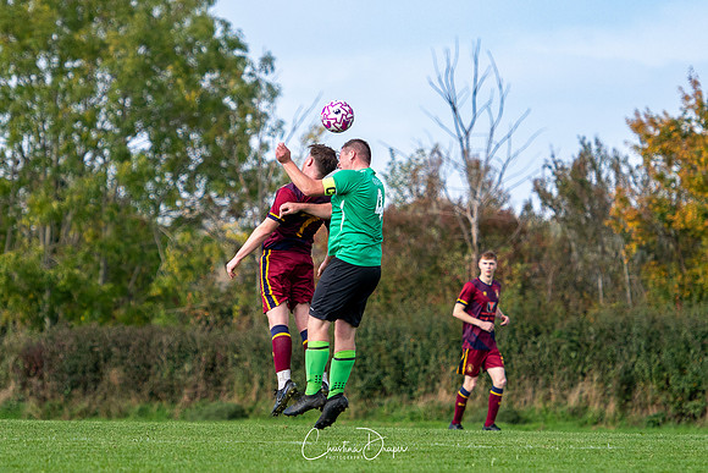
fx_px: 5954
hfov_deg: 6.8
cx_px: 349
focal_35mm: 303
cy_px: 214
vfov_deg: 4.5
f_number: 2.8
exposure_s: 1/3200
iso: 250
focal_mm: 145
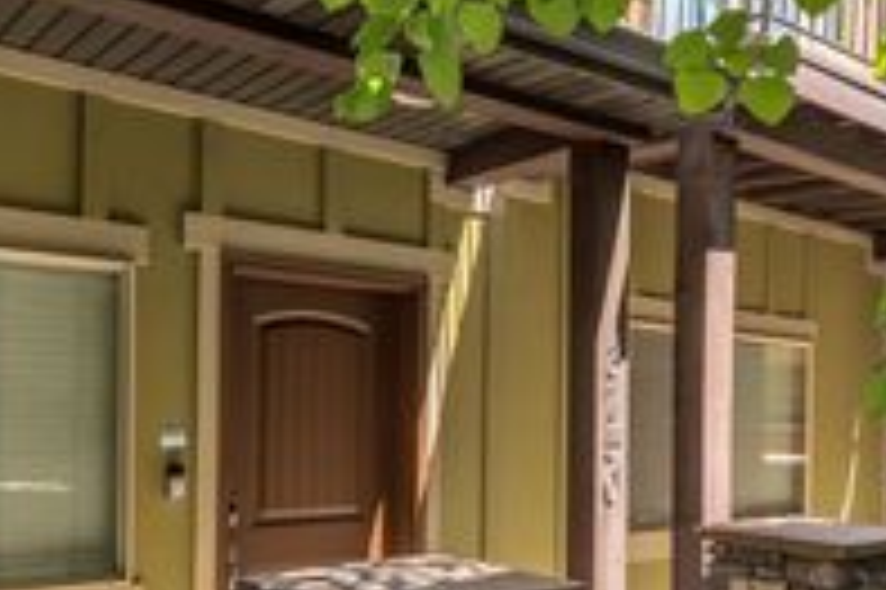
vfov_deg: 34.5
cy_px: 412
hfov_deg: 50.6
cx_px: 508
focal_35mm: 38
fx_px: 934
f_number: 4.5
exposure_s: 1/160
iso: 100
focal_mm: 10
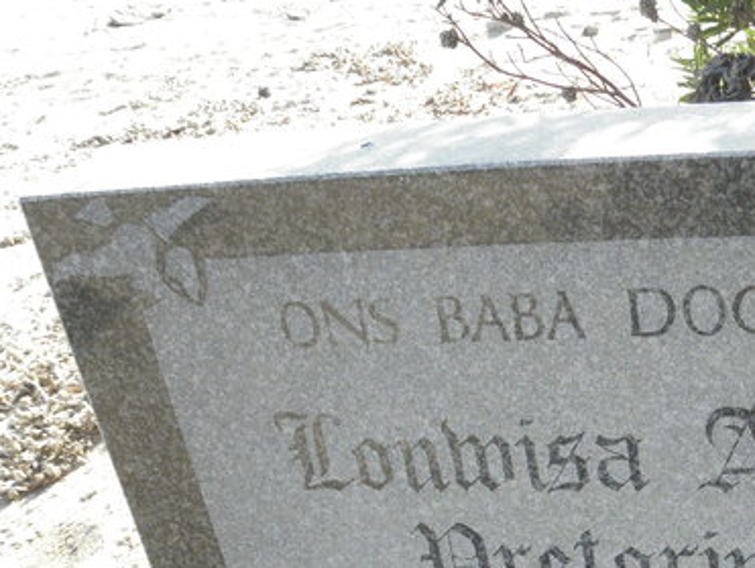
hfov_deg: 32.6
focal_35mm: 56
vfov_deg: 25.1
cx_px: 680
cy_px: 548
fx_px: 1223
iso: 200
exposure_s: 1/160
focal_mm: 4.6
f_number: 5.6
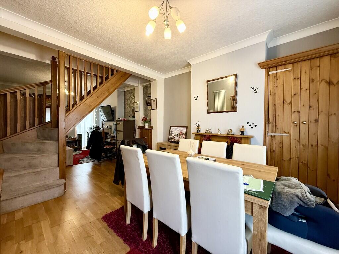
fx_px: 137
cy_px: 127
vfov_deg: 85.7
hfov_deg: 102.1
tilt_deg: -0.8
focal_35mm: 14
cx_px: 170
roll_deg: -0.8
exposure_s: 1/50
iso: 320
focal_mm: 2.22
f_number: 2.2
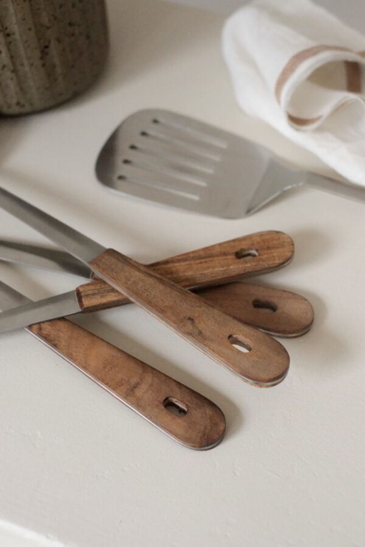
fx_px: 852
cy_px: 274
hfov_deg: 24.2
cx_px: 182
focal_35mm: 56
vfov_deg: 35.6
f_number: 4
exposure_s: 1/2400
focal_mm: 37.6
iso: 125
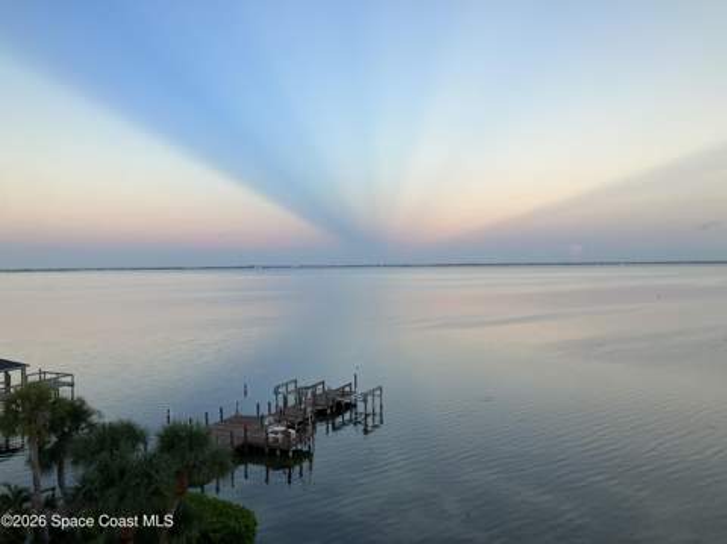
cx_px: 364
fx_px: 587
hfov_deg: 63.5
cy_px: 272
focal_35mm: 28
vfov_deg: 49.7
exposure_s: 1/121
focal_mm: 3.99
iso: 32
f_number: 1.8
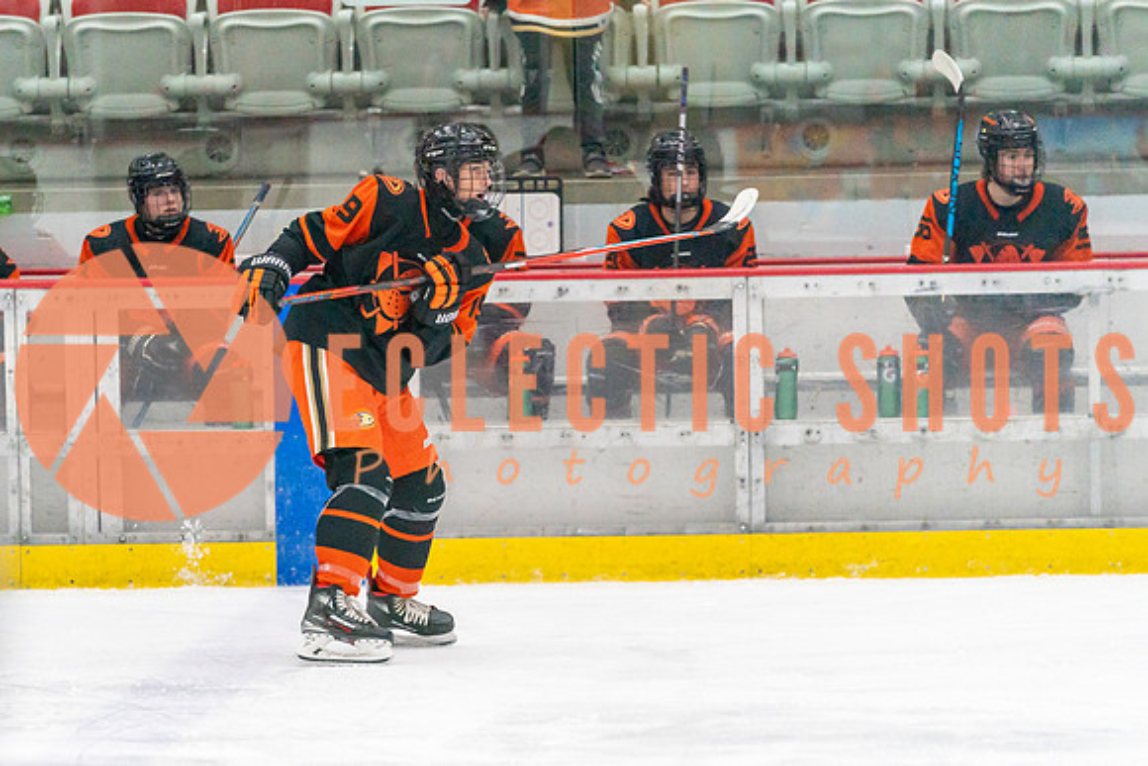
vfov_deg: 5.0
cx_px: 397
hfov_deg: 7.5
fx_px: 8749
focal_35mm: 274
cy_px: 514
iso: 3200
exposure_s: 1/1250
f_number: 2.8
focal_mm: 200
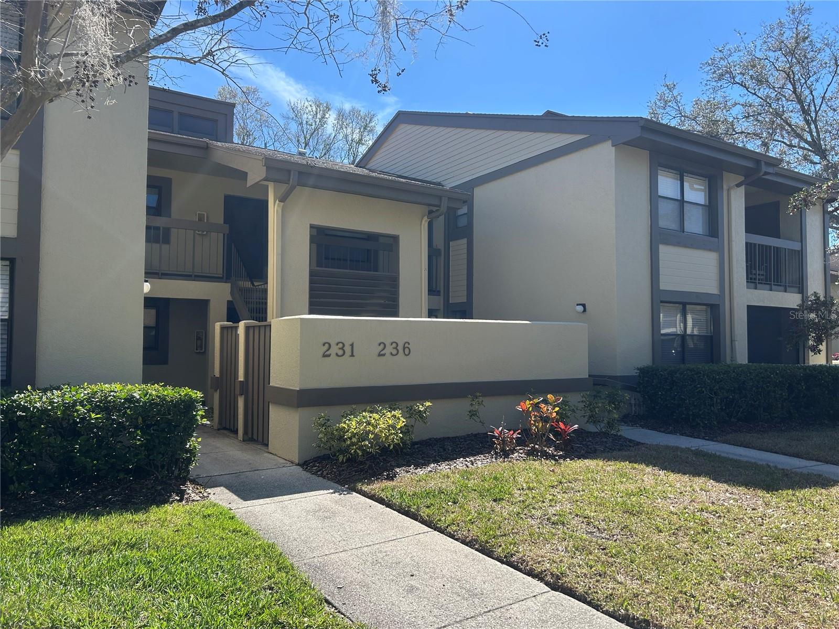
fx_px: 630
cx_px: 420
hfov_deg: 67.3
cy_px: 314
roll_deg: -0.3
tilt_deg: +3.7
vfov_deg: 53.1
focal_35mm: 26
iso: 50
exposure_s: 1/2457
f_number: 1.5
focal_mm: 5.7
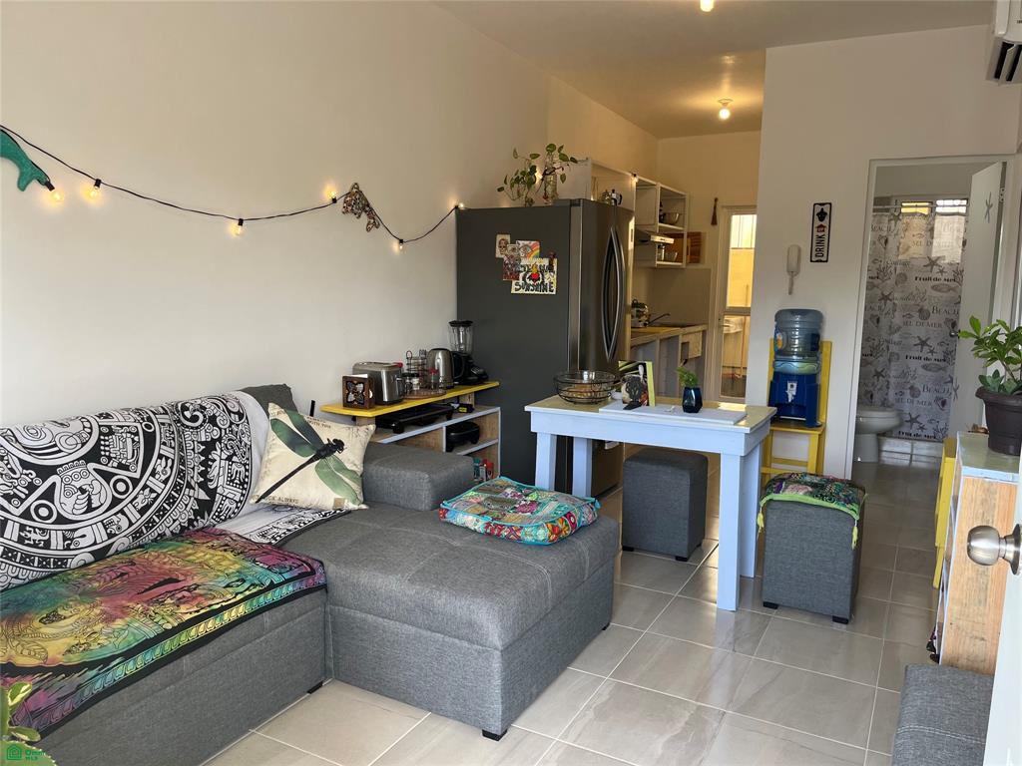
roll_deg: -0.4
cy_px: 383
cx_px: 511
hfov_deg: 67.3
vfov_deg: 53.1
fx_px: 768
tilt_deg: -9.5
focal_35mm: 26
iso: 40
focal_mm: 5.1
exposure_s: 1/120
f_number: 1.6
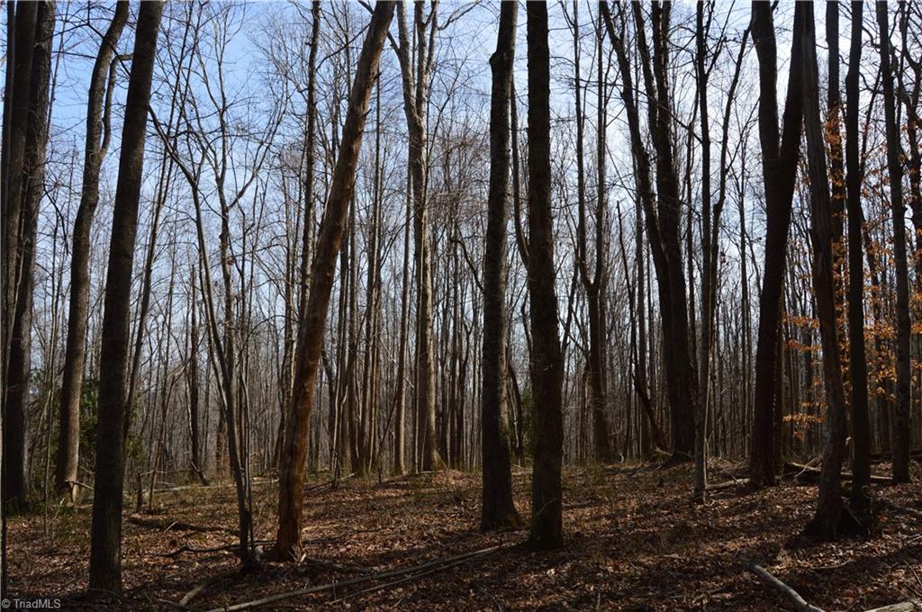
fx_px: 691
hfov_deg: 67.4
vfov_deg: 47.8
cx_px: 461
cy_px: 306
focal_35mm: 27
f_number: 10
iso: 400
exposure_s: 1/320
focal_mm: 18
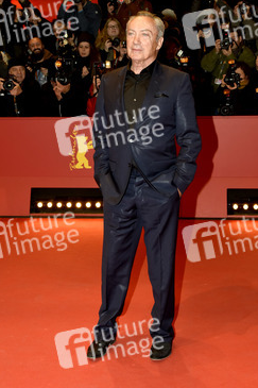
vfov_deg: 42.7
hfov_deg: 29.2
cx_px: 140
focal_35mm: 46
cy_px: 184
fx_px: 495
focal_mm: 28
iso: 640
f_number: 5
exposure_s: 1/250
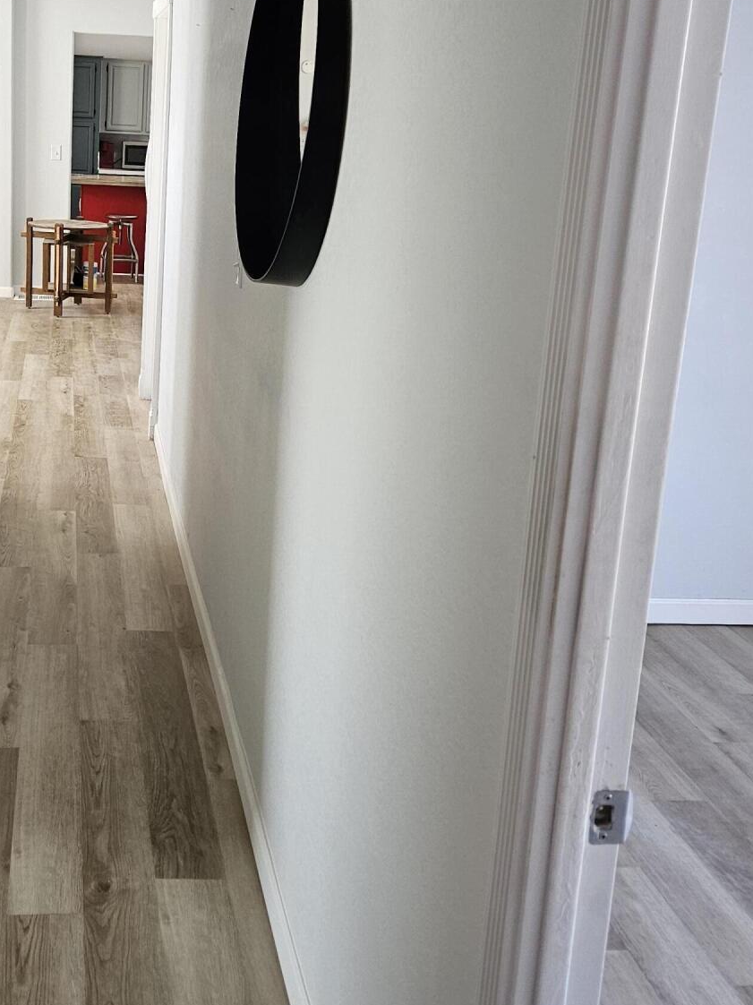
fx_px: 1190
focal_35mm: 41
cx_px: 194
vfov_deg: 45.6
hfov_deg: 34.4
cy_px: 409
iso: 320
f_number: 1.8
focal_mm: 5.4
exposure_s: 1/120
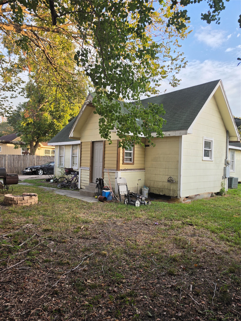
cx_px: 120
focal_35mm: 23
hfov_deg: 58.9
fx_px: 214
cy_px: 160
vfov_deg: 73.9
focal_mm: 6.5
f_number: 1.4
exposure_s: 1/359
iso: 25
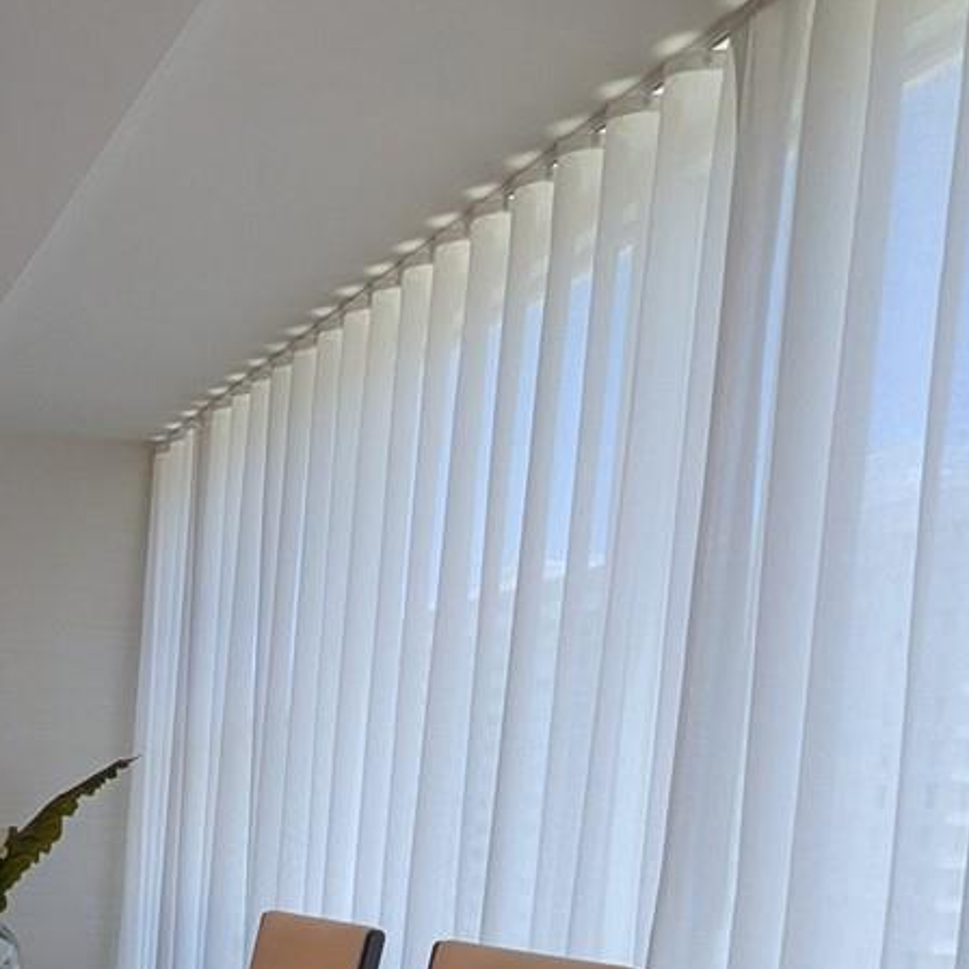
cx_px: -87
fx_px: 1298
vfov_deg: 37.1
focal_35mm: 41
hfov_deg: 35.3
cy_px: 947
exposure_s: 1/120
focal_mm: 1.95
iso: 48
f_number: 2.2
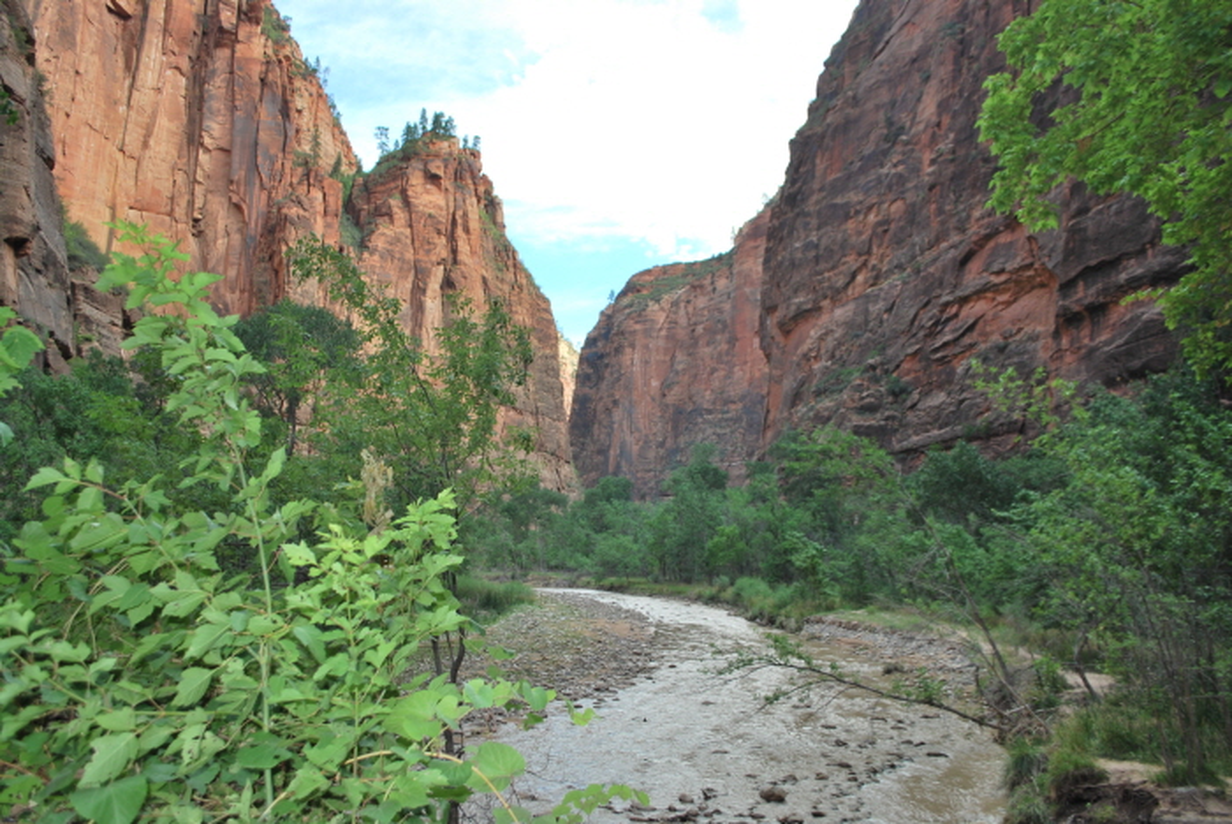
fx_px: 925
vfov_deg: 48.0
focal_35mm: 27
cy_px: 412
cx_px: 616
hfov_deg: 67.3
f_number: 3.5
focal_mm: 18
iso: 100
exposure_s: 1/200
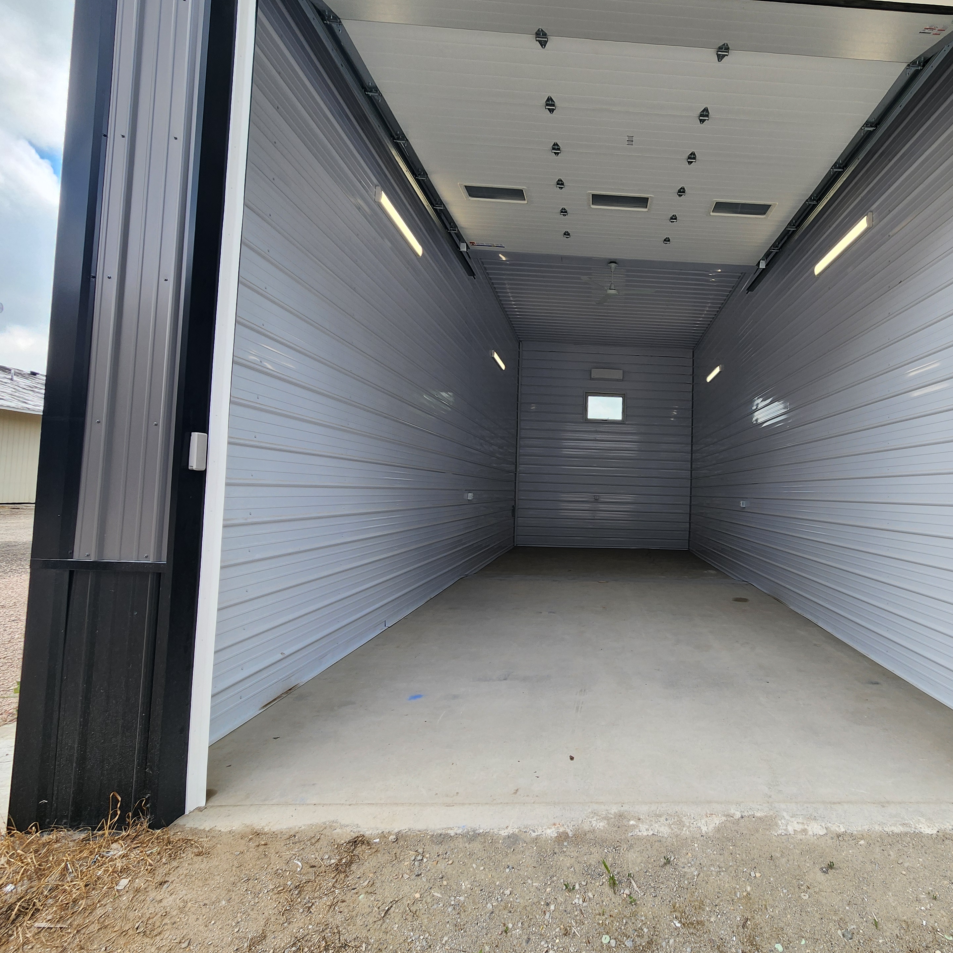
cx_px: 636
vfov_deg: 87.4
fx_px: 498
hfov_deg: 84.4
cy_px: 461
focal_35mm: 16
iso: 50
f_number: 2.2
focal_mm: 2.2
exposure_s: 1/501
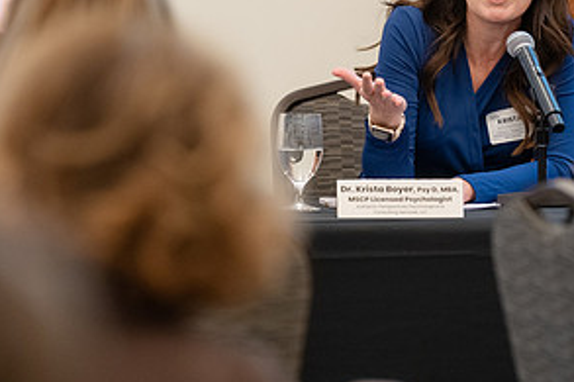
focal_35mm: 409
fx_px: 6517
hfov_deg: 5.0
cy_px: 93
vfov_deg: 3.4
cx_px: 423
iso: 3200
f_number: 3.5
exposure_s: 1/200
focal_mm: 200
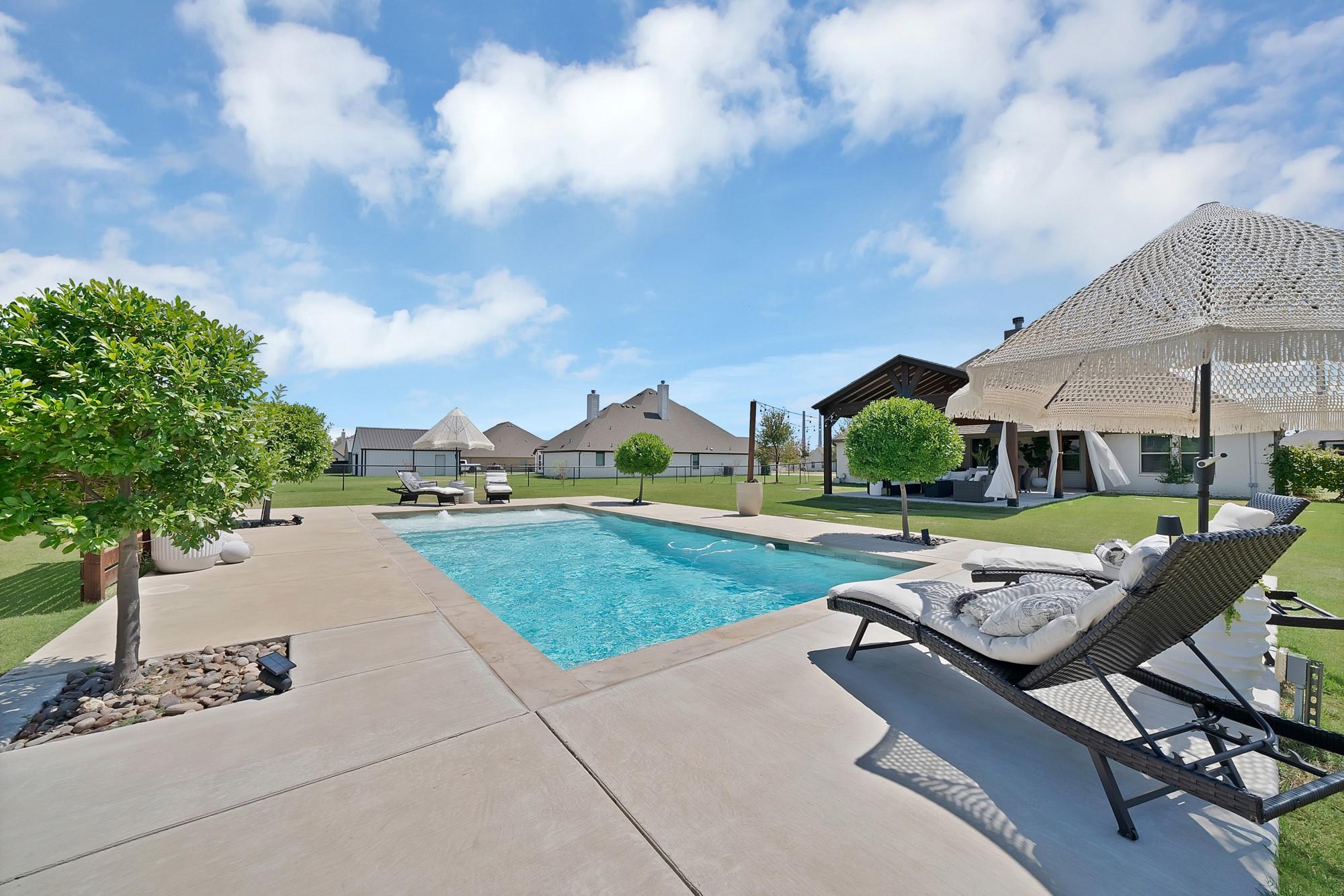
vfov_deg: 90.0
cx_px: 672
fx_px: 448
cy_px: 448
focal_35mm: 12
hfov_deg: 112.6
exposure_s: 1/250
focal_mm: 12
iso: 640
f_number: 9
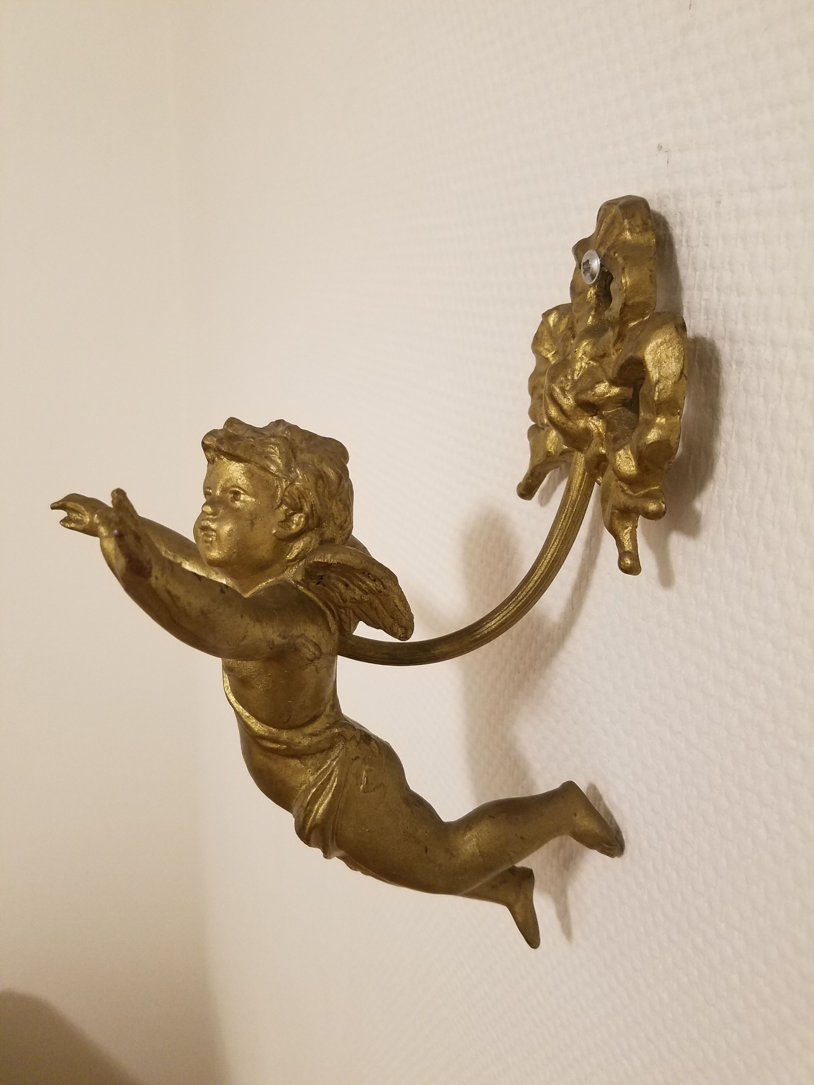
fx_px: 815
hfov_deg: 53.1
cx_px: 407
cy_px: 542
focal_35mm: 26
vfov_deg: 67.3
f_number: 1.7
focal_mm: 4.2
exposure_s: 1/14
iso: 200
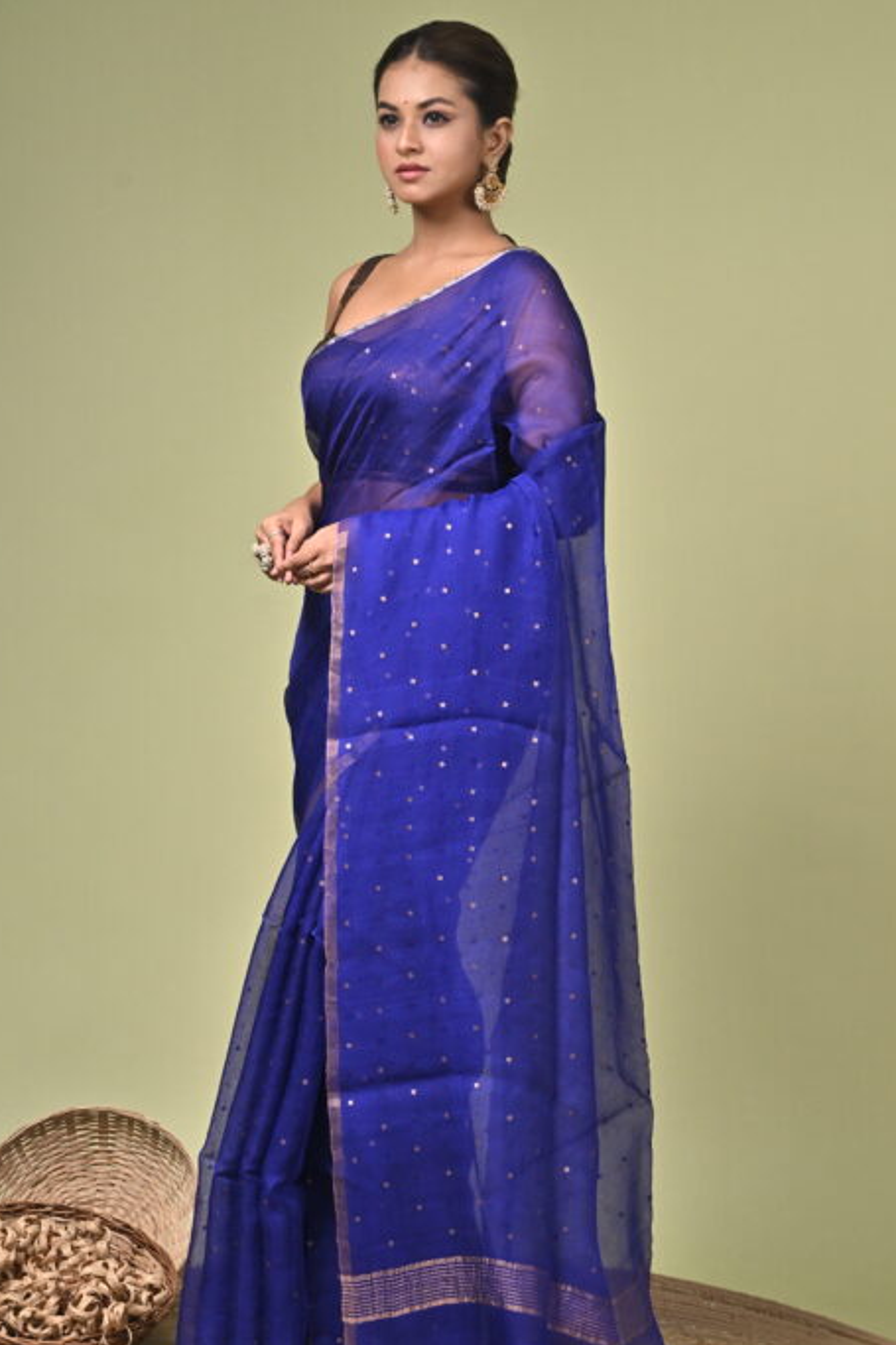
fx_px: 4183
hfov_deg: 12.2
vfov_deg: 18.3
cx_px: 404
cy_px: 679
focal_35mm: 112
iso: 400
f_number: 7.1
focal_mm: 85
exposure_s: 1/160
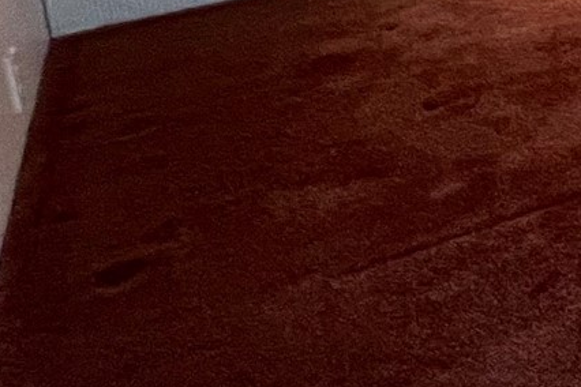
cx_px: 1214
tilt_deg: -13.9
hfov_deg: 18.1
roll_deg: -2.1
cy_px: -252
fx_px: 1049
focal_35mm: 65
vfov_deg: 17.8
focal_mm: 1.57
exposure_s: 1/60
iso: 200
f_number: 1.8
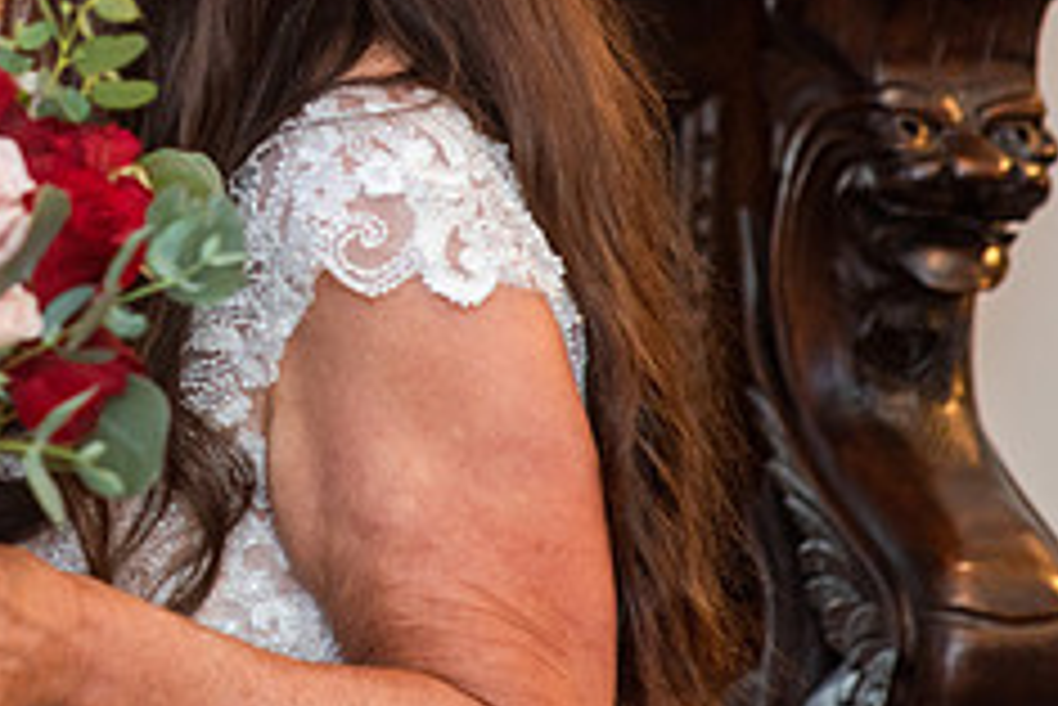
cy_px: -101
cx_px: -72
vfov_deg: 6.5
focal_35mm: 210
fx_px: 6175
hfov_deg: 9.7
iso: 640
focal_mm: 85
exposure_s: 1/125
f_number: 3.2
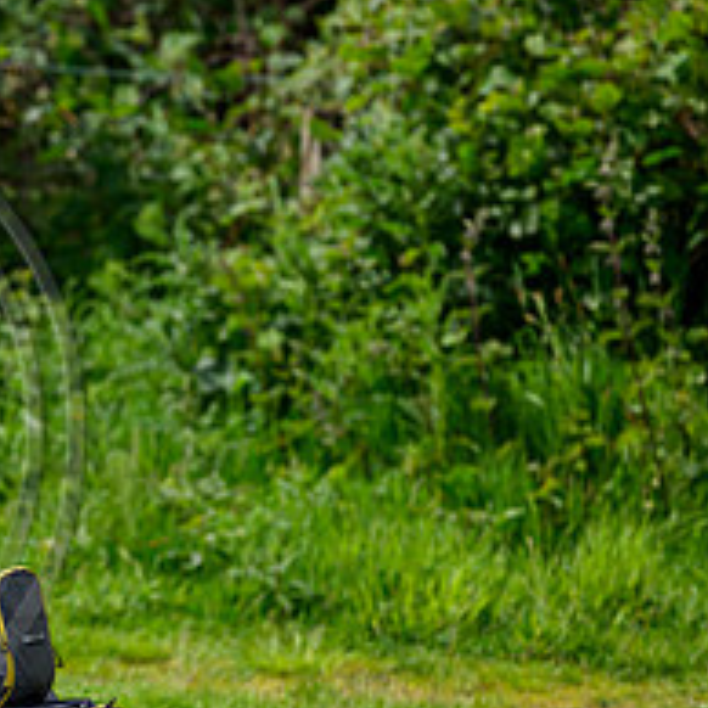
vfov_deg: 1.7
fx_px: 23510
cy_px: 425
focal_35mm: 1016
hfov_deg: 1.7
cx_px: -292
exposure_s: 1/4000
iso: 500
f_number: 4
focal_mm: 400
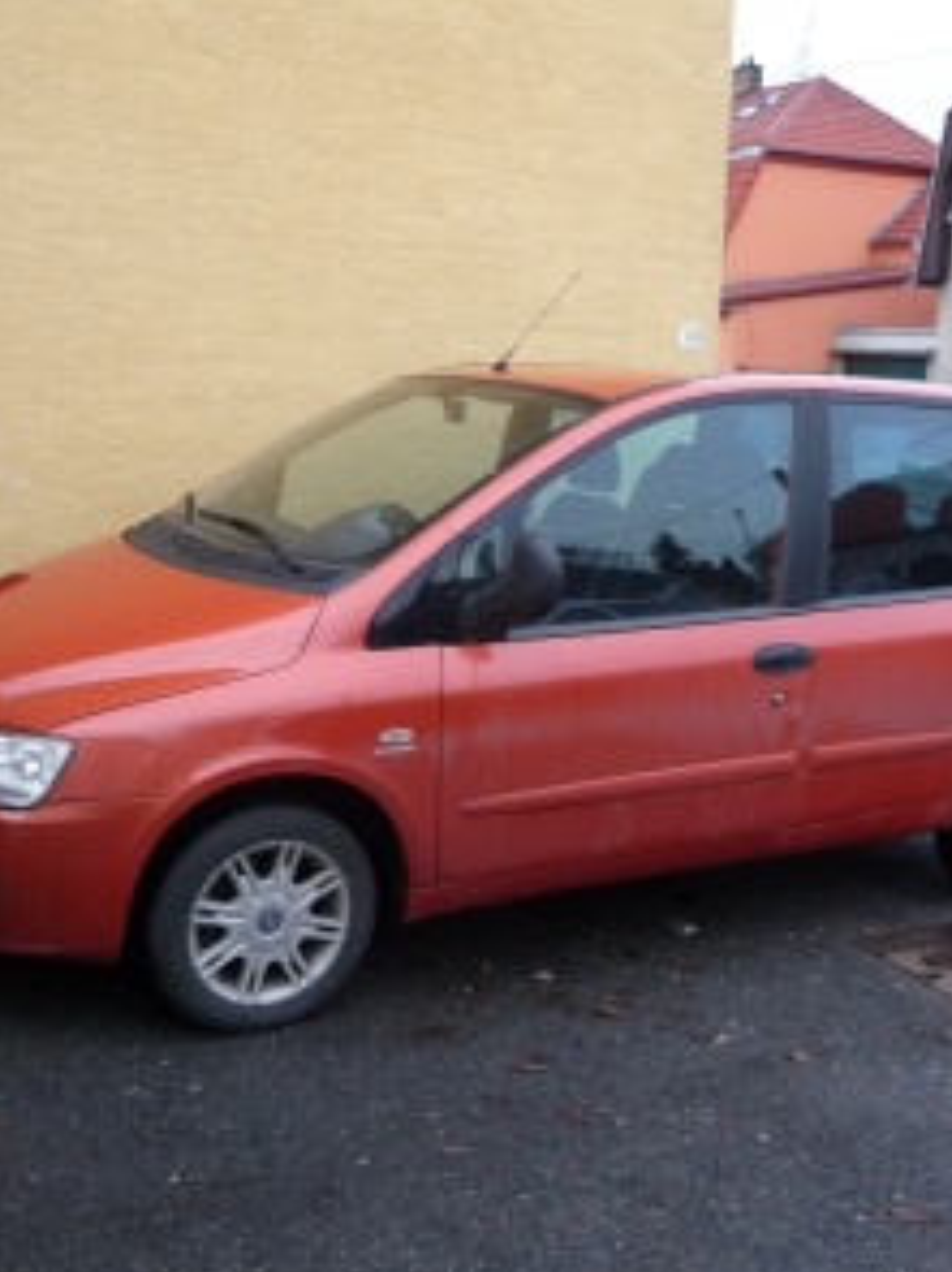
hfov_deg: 37.7
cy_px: 638
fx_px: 1394
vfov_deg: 49.0
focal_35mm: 38
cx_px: 478
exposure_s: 1/13
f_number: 3.3
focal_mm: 4.7
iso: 200
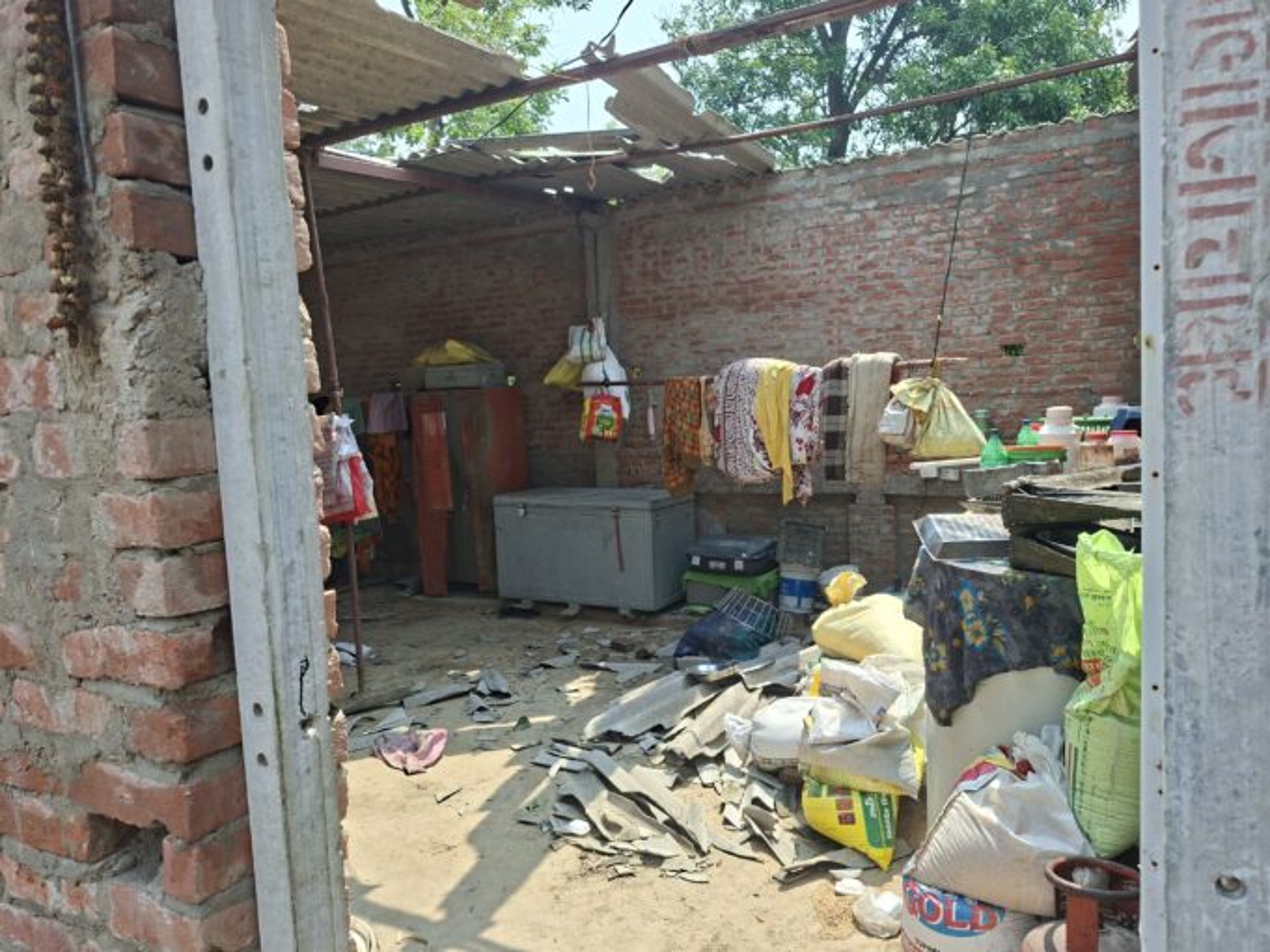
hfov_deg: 73.9
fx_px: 844
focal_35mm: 23
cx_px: 635
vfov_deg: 58.9
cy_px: 476
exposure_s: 1/935
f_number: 1.8
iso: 50
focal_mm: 5.54
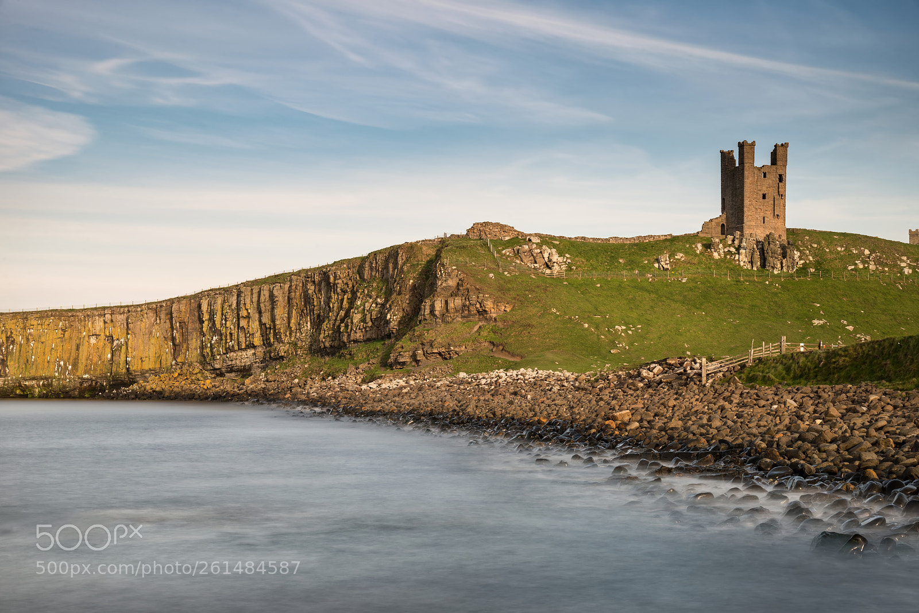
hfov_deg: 34.5
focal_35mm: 58
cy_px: 306
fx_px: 1481
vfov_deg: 23.4
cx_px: 460
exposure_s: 20
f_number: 16
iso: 100
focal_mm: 58
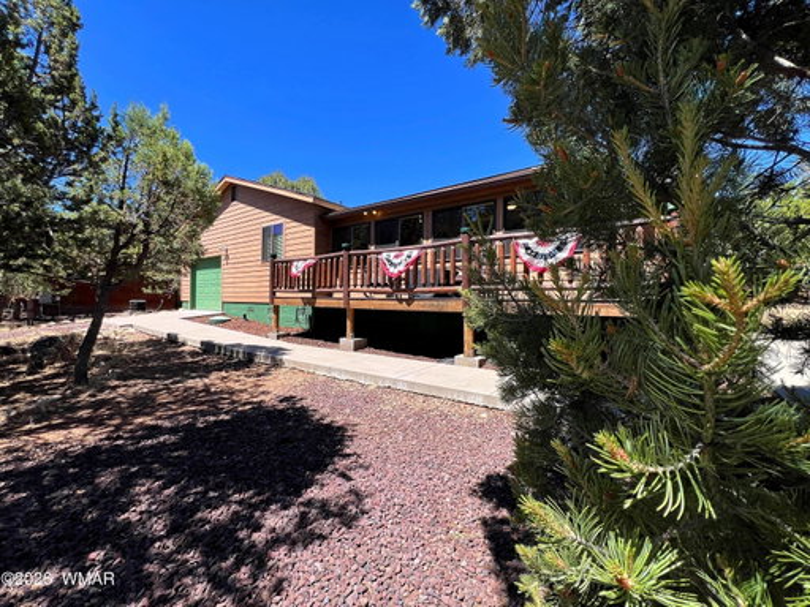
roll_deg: -0.8
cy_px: 304
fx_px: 304
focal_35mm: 13
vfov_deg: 89.9
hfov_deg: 106.2
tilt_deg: -0.4
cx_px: 405
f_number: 1.8
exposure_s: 1/791
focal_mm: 1.57
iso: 32
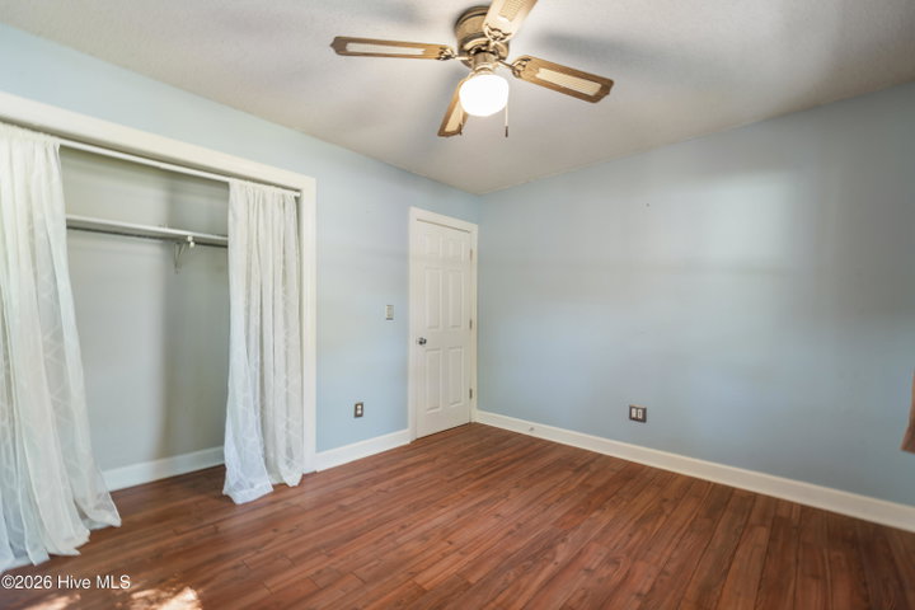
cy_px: 305
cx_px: 458
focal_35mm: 14
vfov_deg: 81.2
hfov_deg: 104.3
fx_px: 356
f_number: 8
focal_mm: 14
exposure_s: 1
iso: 100
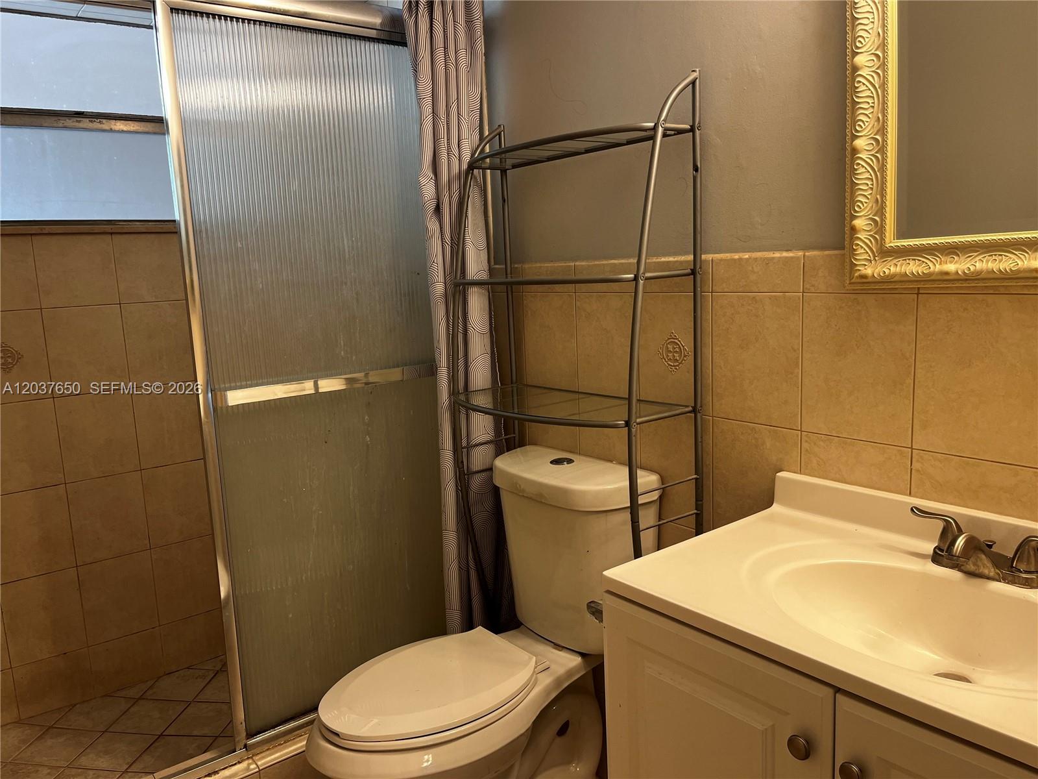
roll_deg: +2.1
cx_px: 519
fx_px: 780
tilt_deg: -8.6
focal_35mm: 26
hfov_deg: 67.3
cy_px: 390
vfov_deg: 53.1
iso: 80
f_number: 1.6
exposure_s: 1/60
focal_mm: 5.1
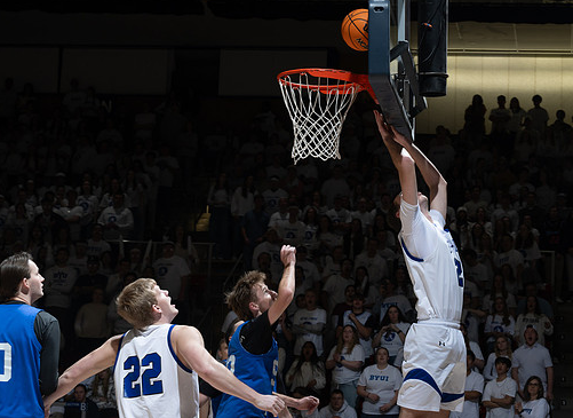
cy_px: 135
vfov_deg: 15.4
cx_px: 412
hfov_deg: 20.9
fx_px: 1540
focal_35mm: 94
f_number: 6.3
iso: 100
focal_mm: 59
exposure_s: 1/60
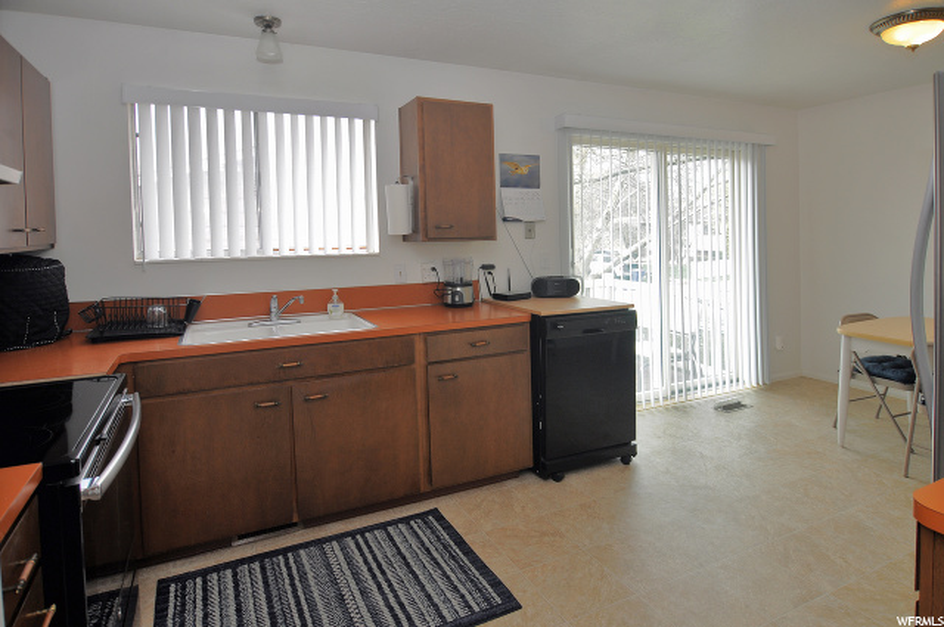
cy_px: 314
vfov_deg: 67.2
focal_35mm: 18
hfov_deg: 90.1
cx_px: 472
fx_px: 471
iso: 200
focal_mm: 12
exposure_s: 1/60
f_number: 4
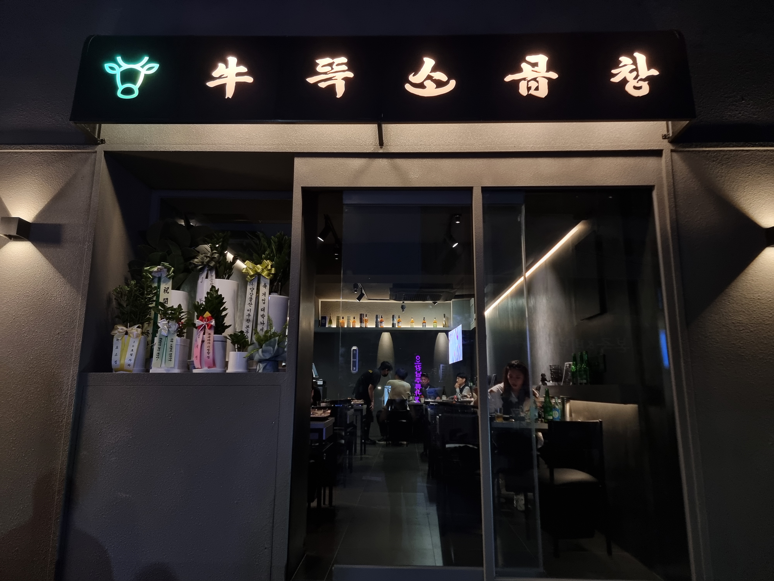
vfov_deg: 56.8
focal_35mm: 24
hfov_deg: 71.6
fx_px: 537
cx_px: 387
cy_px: 290
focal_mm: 6.7
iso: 200
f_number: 1.8
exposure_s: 1/60
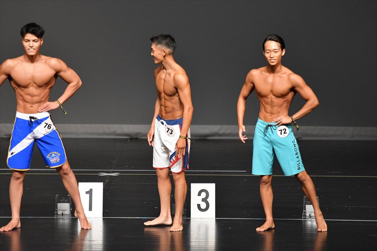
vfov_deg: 4.6
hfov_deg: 6.9
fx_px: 3140
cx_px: 188
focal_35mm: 300
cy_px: 126
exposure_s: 1/400
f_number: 5.6
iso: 2500
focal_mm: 200
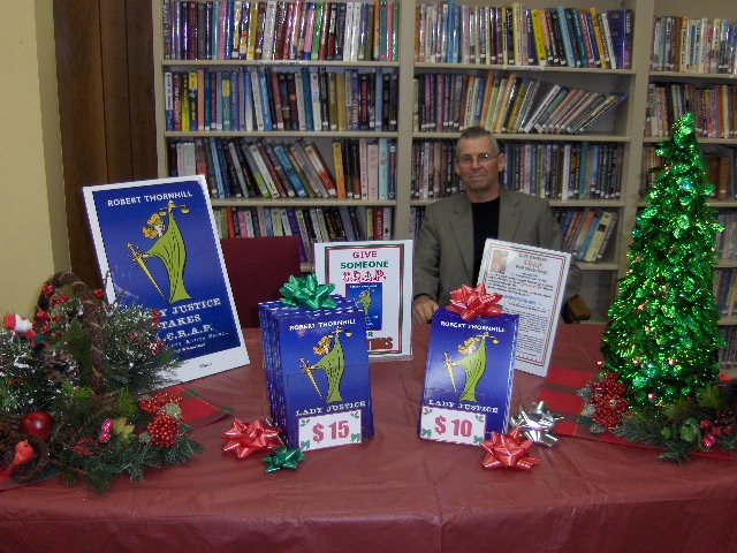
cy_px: 276
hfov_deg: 52.6
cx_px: 368
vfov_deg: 40.7
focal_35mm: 35
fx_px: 745
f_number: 2.8
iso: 100
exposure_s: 1/60
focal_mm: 7.5
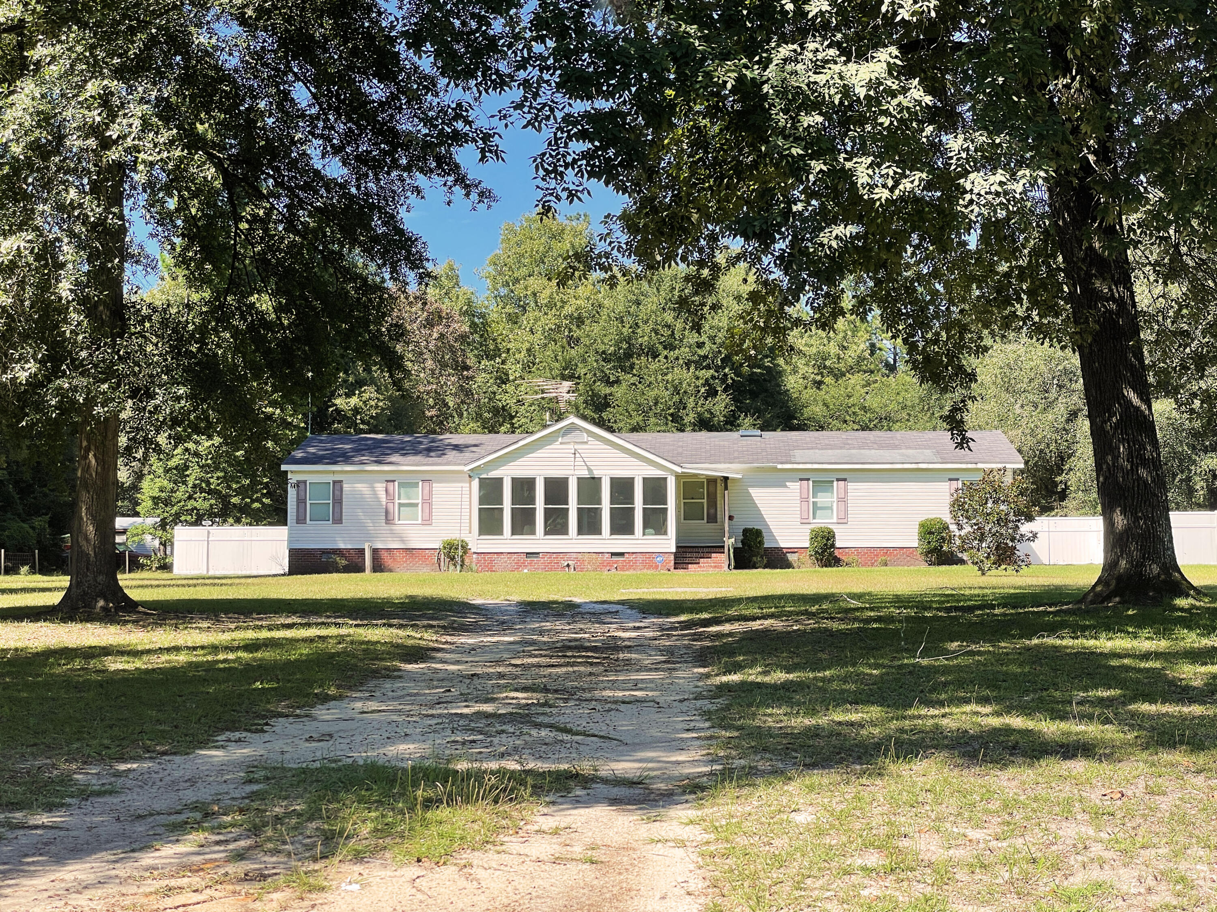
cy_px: 456
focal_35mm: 52
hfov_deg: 36.8
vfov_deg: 28.0
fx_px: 1828
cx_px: 608
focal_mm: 6
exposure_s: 1/592
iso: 25
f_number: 2
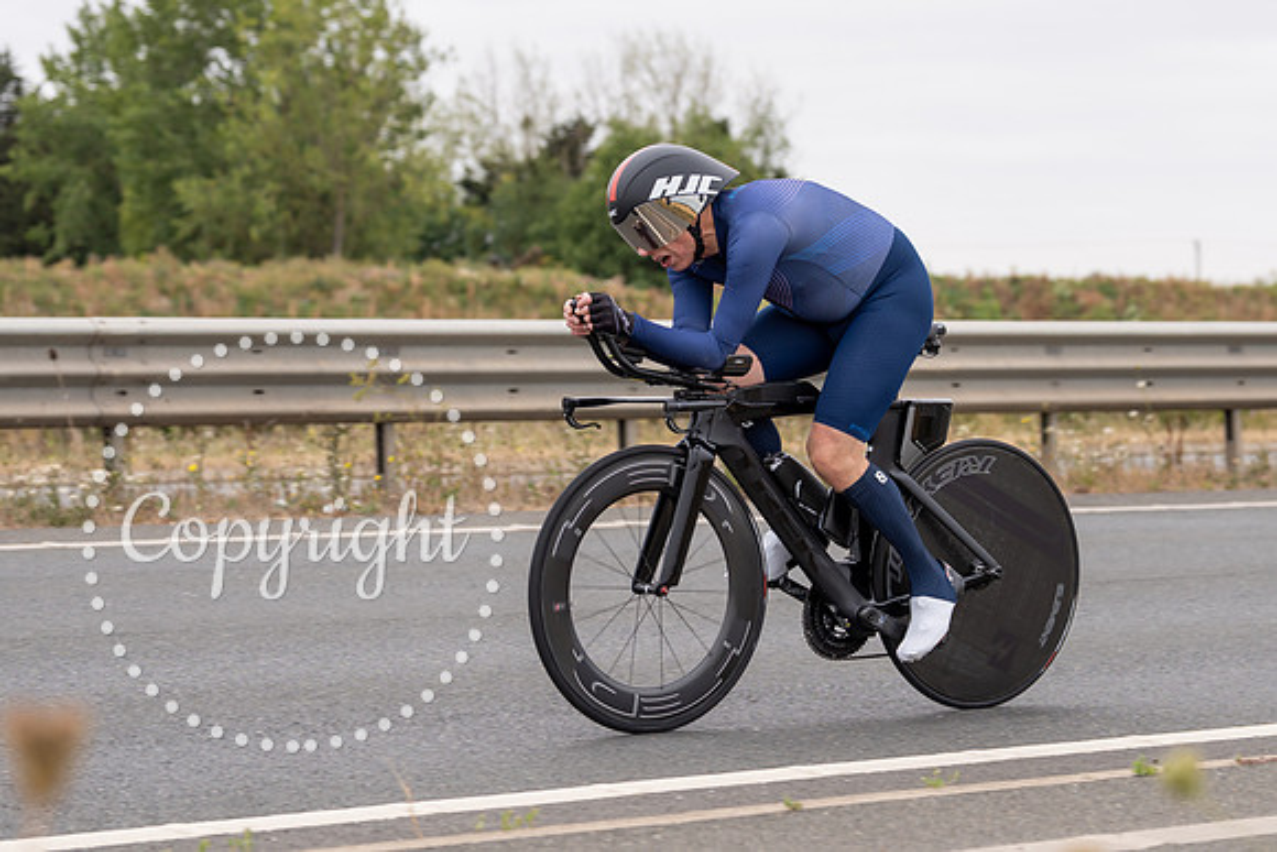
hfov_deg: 20.4
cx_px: 734
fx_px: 3553
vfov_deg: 13.7
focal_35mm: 100
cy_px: 408
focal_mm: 70
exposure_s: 1/800
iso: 100
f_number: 3.5
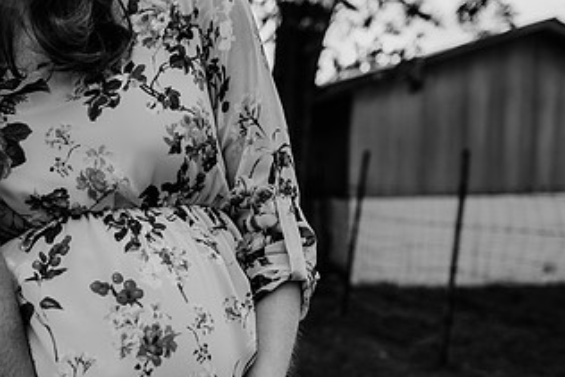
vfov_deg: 29.7
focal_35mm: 44
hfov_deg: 42.3
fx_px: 691
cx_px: 104
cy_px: 312
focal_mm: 24
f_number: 2.8
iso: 160
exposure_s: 1/320
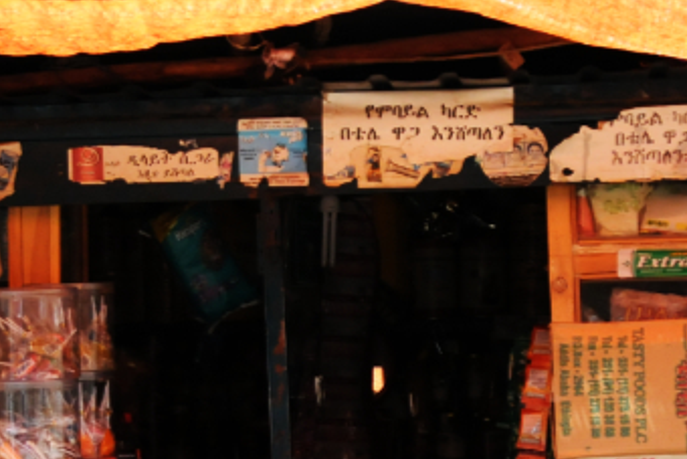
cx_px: 273
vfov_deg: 9.6
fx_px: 2692
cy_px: 570
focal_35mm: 141
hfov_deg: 14.5
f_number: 7.1
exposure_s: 1/1000
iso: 800
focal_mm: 32
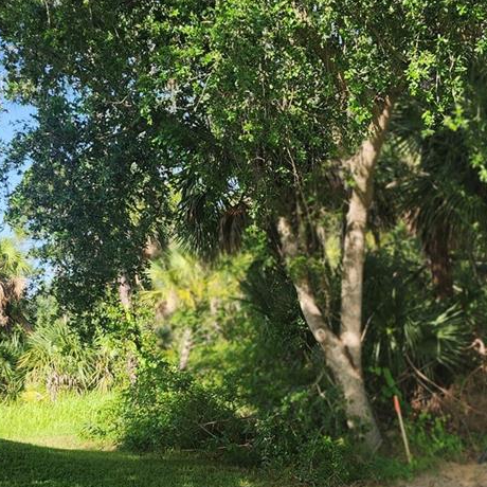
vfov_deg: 31.9
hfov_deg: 32.1
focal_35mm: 53
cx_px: 293
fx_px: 844
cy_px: 325
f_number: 1.8
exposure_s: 1/504
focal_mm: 5.54
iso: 25
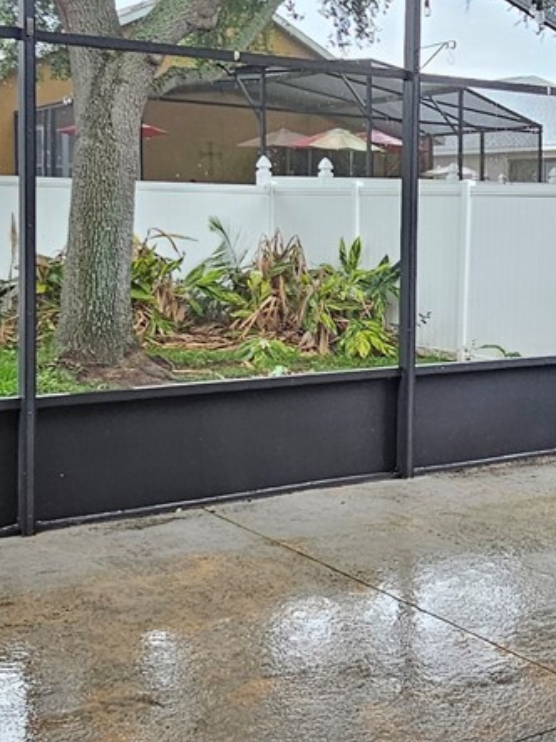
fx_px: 1007
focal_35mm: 47
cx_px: 452
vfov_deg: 40.3
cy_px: 295
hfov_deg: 30.1
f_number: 2.2
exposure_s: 1/77.4
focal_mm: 2.2
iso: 160
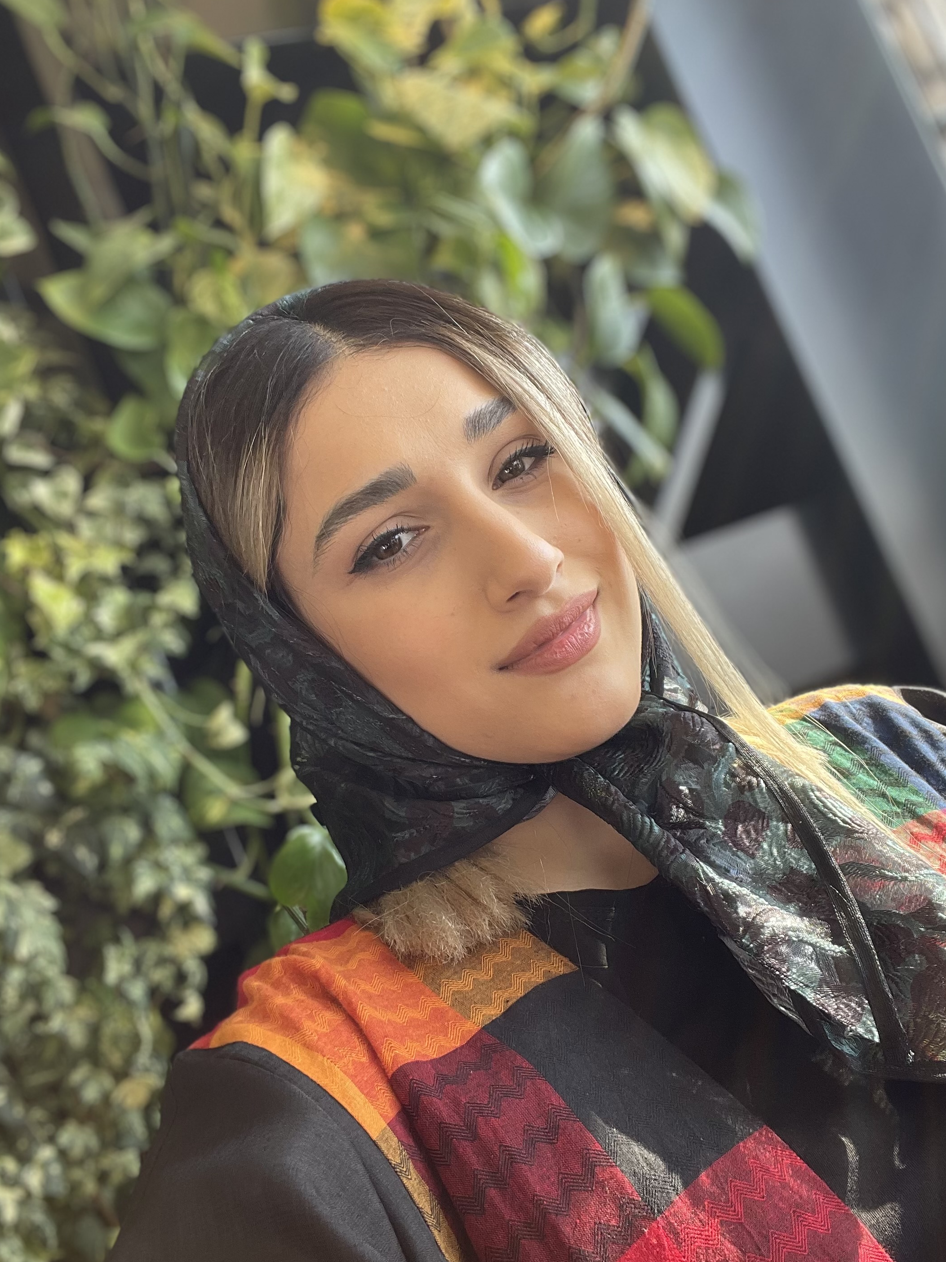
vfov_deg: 55.3
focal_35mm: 33
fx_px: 1203
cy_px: 661
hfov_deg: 42.9
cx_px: 501
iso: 25
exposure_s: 1/121
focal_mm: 2.71
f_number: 2.2
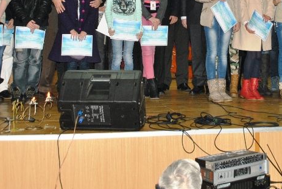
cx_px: 182
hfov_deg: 27.5
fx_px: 573
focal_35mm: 73
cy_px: -18
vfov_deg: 18.1
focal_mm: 22
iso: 400
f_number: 5
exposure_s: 1/60
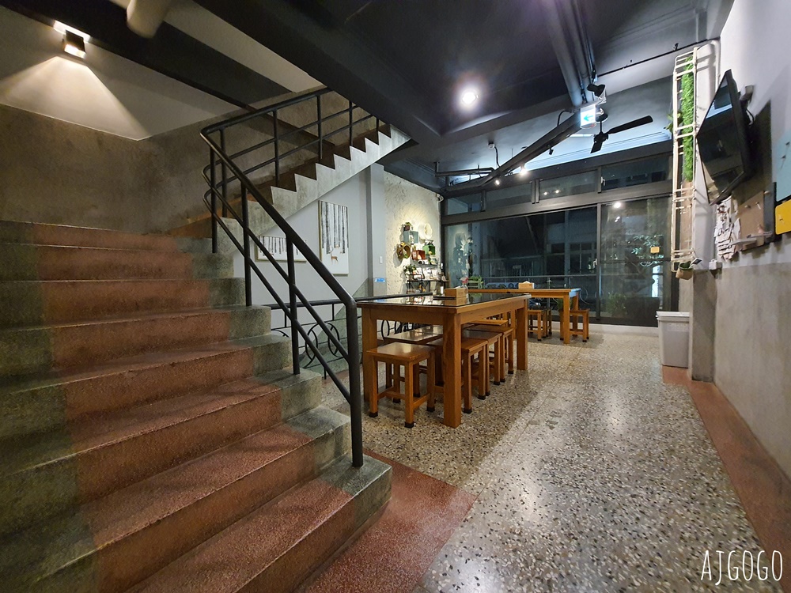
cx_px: 396
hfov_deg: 106.2
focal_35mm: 13
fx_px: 297
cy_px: 296
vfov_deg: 89.9
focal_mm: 1.74
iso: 640
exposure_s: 1/17
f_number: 2.2
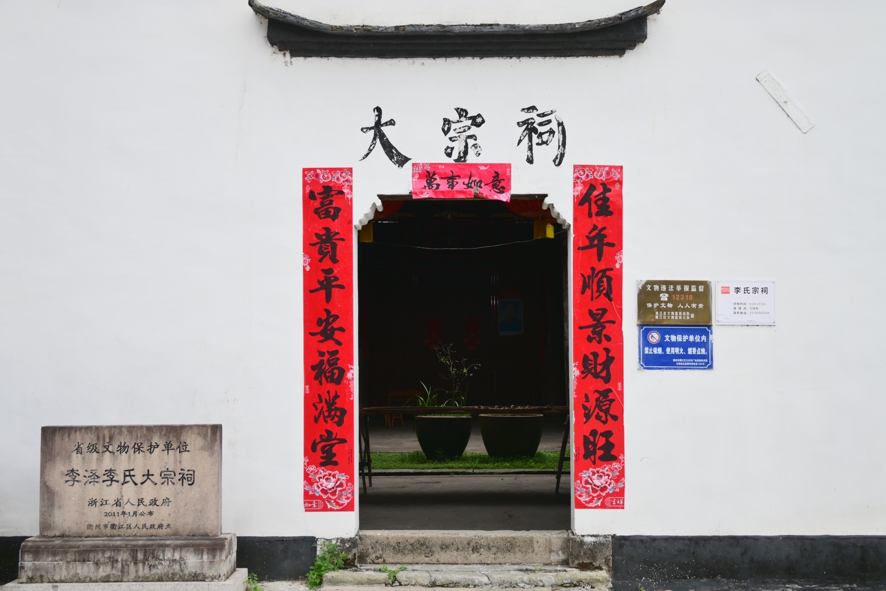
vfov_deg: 34.2
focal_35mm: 39
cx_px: 443
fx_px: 960
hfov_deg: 49.5
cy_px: 296
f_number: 4.5
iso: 100
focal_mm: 26
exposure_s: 1/400
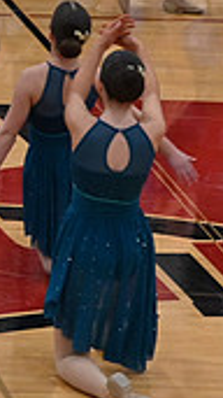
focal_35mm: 373
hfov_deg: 3.2
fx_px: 3927
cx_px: -379
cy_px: 278
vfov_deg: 5.8
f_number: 4
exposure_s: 1/400
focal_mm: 70
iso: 5000
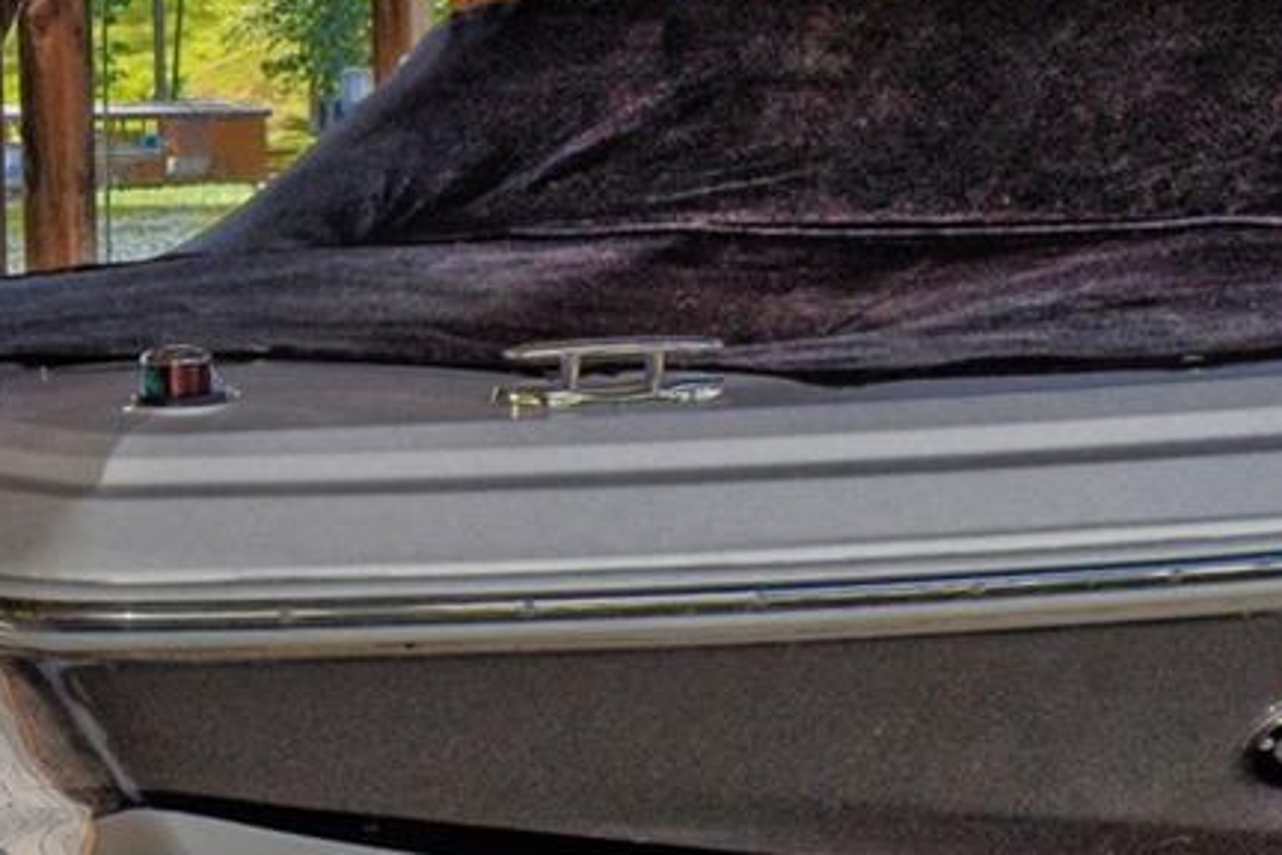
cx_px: -344
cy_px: 319
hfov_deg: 15.3
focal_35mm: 128
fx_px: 4558
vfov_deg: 10.7
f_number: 9
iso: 100
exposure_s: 1/200
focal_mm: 18
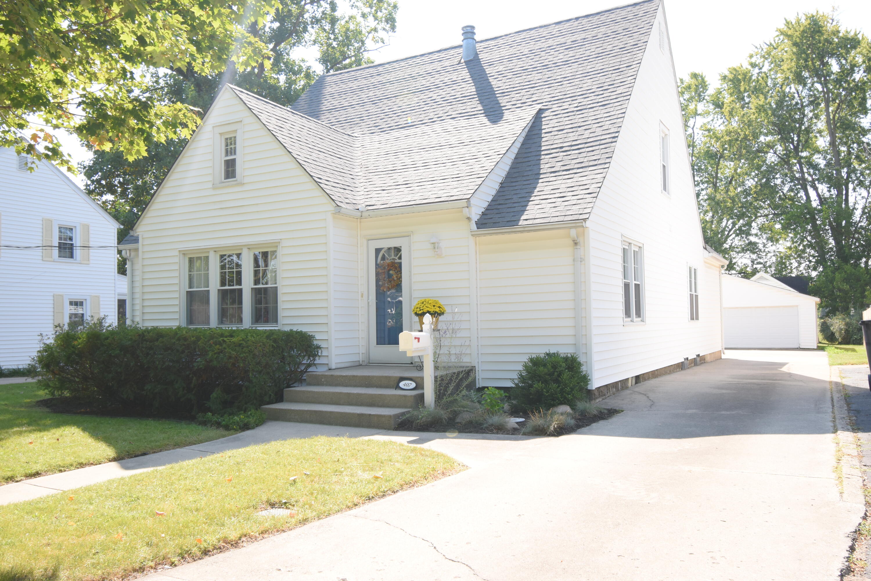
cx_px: 436
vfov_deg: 43.6
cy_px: 290
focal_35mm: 30
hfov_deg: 61.9
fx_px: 726
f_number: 5.6
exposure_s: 1/250
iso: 280
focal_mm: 20
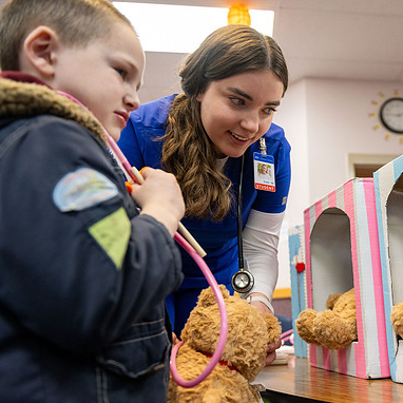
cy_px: 203
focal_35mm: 31
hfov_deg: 51.0
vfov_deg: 52.5
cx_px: 285
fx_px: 408
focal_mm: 24
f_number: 2.8
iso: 2000
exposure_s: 1/320
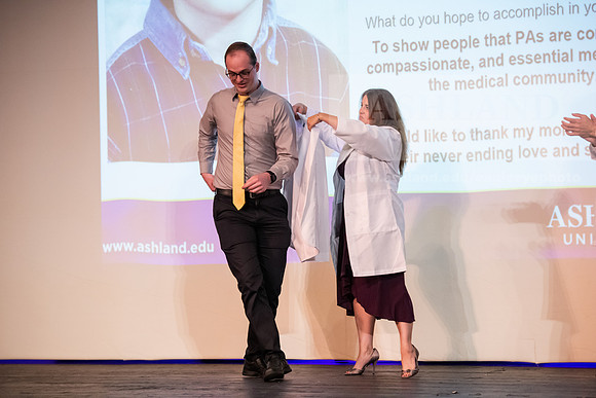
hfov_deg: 17.1
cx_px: 298
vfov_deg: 11.4
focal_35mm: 120
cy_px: 199
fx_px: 1987
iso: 4000
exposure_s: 1/200
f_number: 3.2
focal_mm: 120
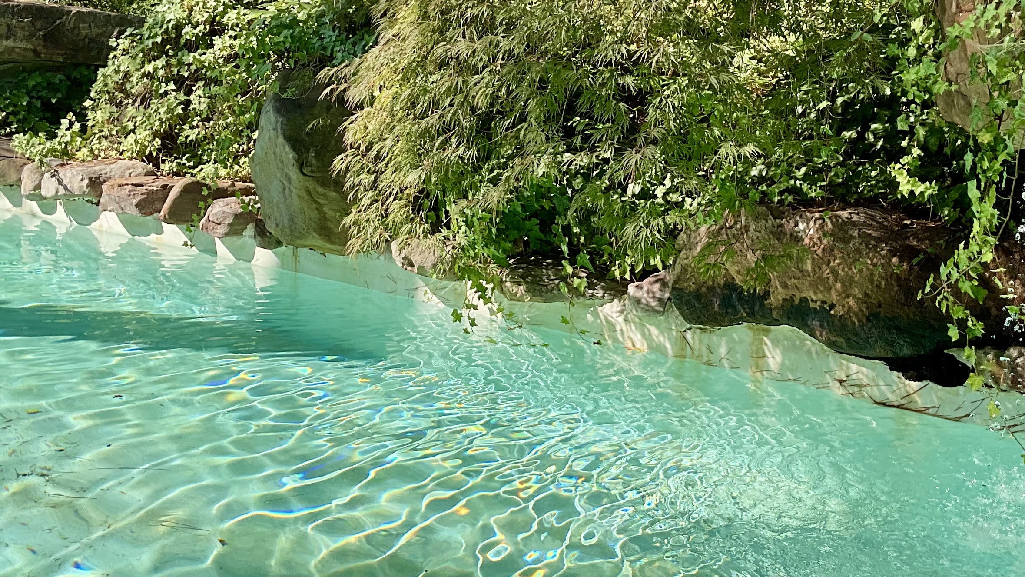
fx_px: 1468
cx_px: 564
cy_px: 269
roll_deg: -3.2
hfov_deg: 38.5
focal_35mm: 54
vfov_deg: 22.2
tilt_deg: -8.0
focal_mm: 3
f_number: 1.8
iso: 16
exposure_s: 1/869
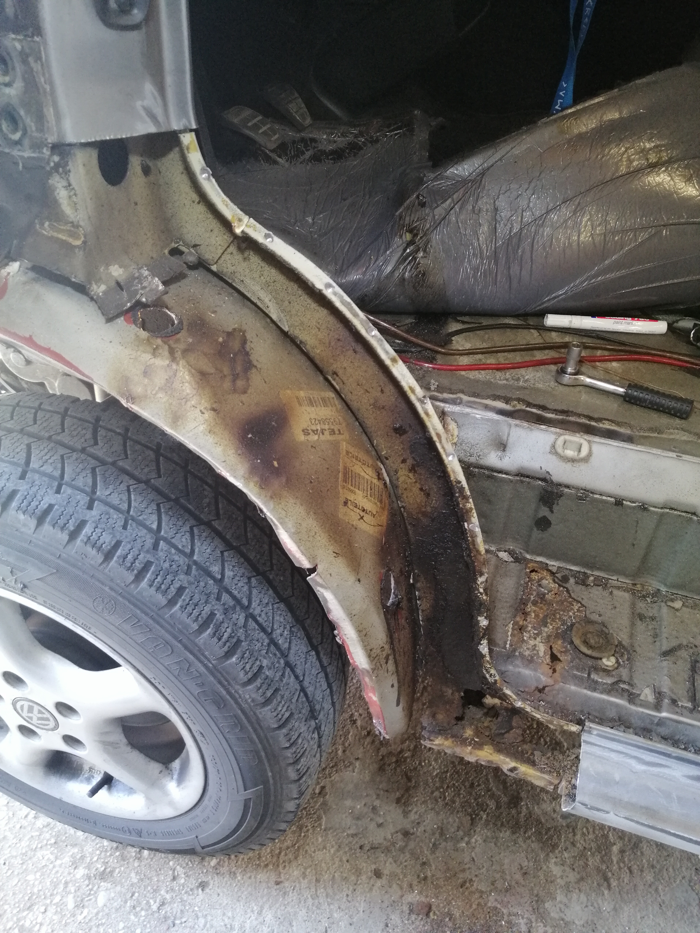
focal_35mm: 27
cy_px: 466
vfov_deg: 65.3
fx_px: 728
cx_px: 350
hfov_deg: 51.4
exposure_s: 1/33.3
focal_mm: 3.95
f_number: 1.8
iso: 250
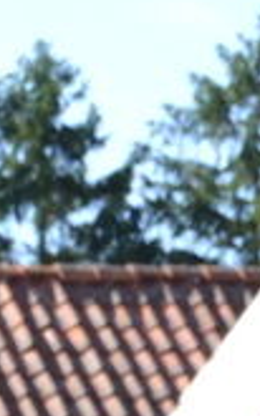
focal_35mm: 391
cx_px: -1502
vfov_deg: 4.9
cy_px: 1535
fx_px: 4437
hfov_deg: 3.0
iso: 100
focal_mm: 22
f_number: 6.3
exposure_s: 1/160
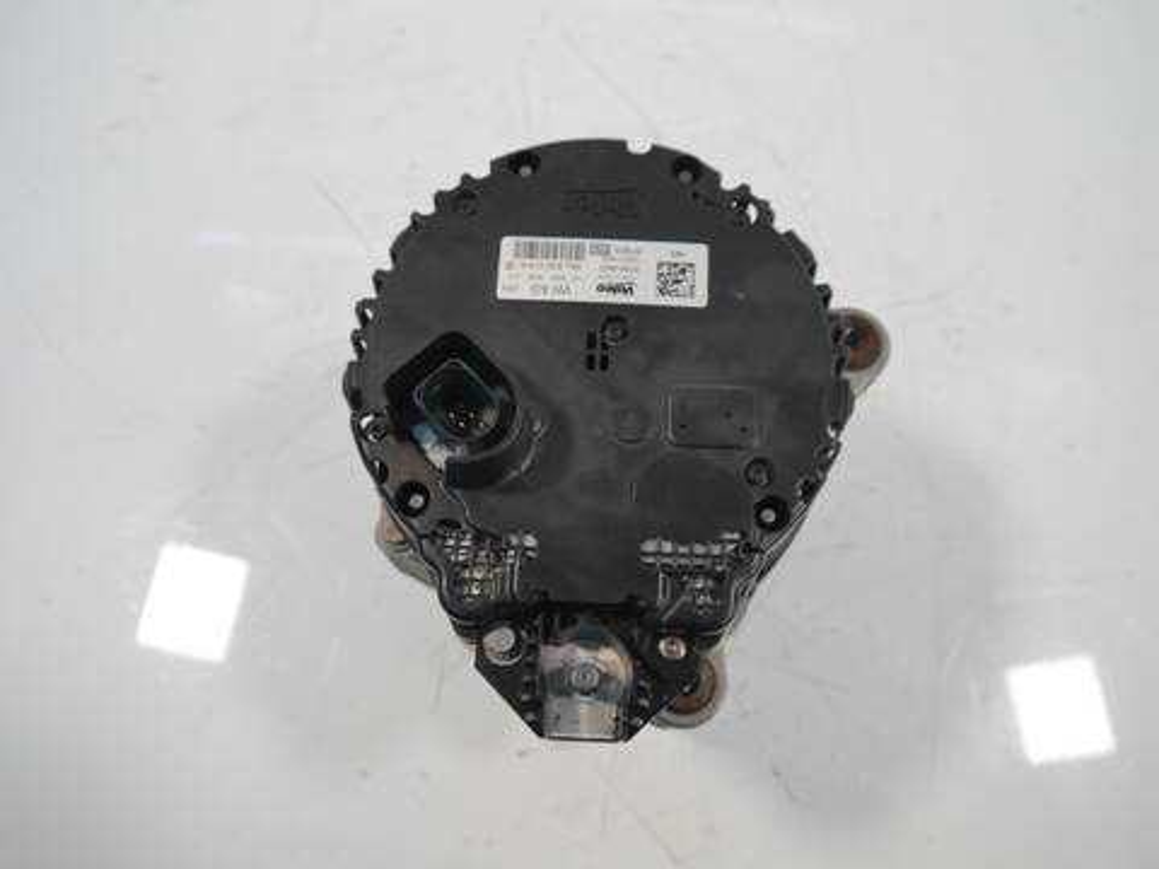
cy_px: 434
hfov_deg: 63.4
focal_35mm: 28
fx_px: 937
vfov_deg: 49.7
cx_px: 580
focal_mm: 14
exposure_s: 1/60
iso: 320
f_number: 3.5
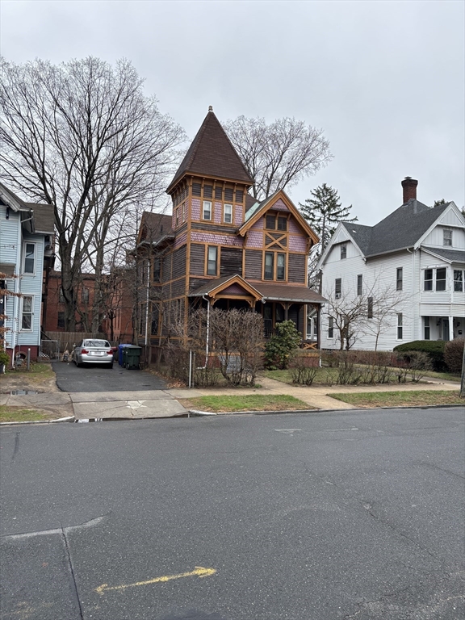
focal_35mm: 26
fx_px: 466
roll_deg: -1.4
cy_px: 310
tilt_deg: +0.1
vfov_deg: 67.3
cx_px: 232
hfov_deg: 53.1
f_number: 1.6
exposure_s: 1/1103
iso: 50
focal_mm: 5.96
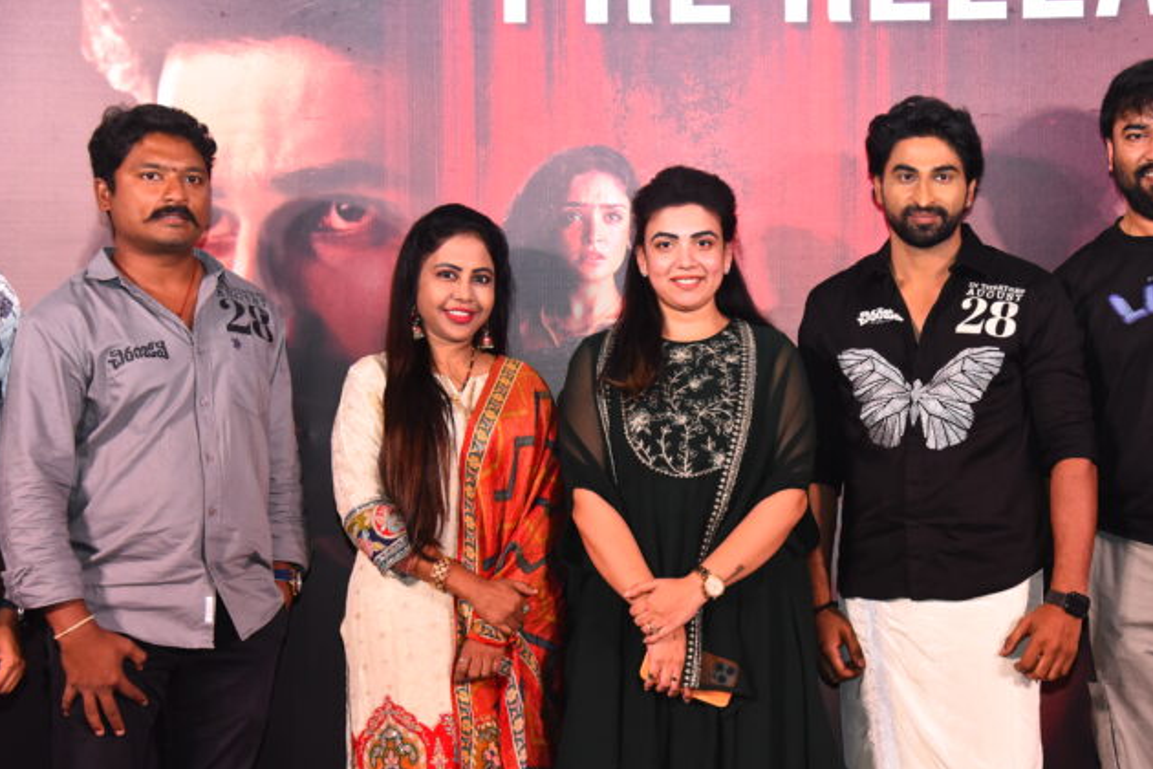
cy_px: 466
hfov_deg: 32.8
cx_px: 684
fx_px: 1954
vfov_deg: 22.2
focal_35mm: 61
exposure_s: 1/160
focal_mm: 50
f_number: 4.5
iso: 2500
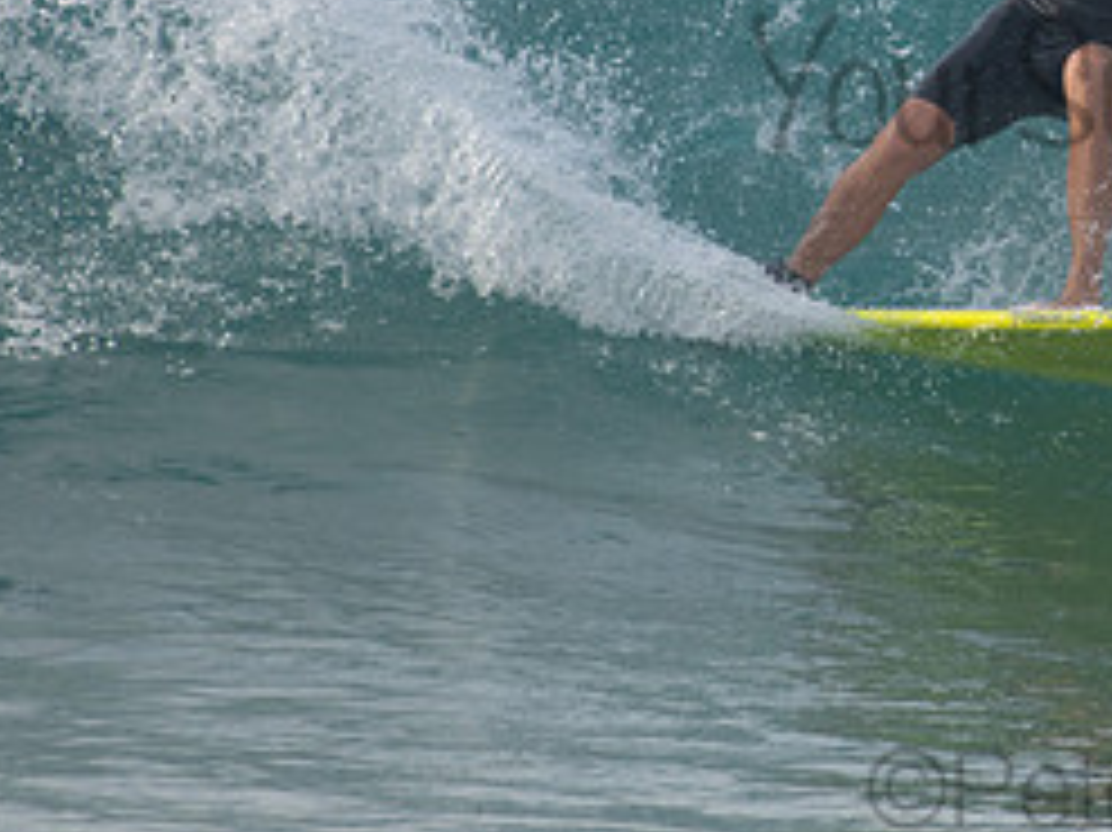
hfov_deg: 1.2
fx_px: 54488
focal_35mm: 1697
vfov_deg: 0.9
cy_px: 43
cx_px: 1216
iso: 640
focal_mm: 500
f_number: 5.6
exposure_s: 1/2000
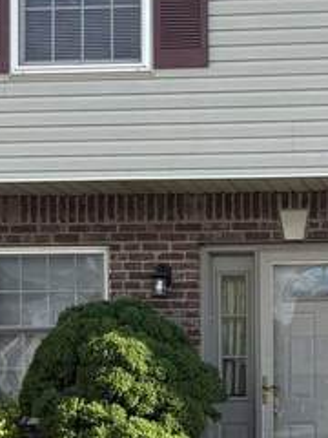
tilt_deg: +1.3
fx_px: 1314
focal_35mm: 104
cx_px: 335
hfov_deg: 14.0
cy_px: 412
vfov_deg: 18.5
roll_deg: +0.2
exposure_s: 1/1550
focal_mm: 5.96
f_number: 1.6
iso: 50
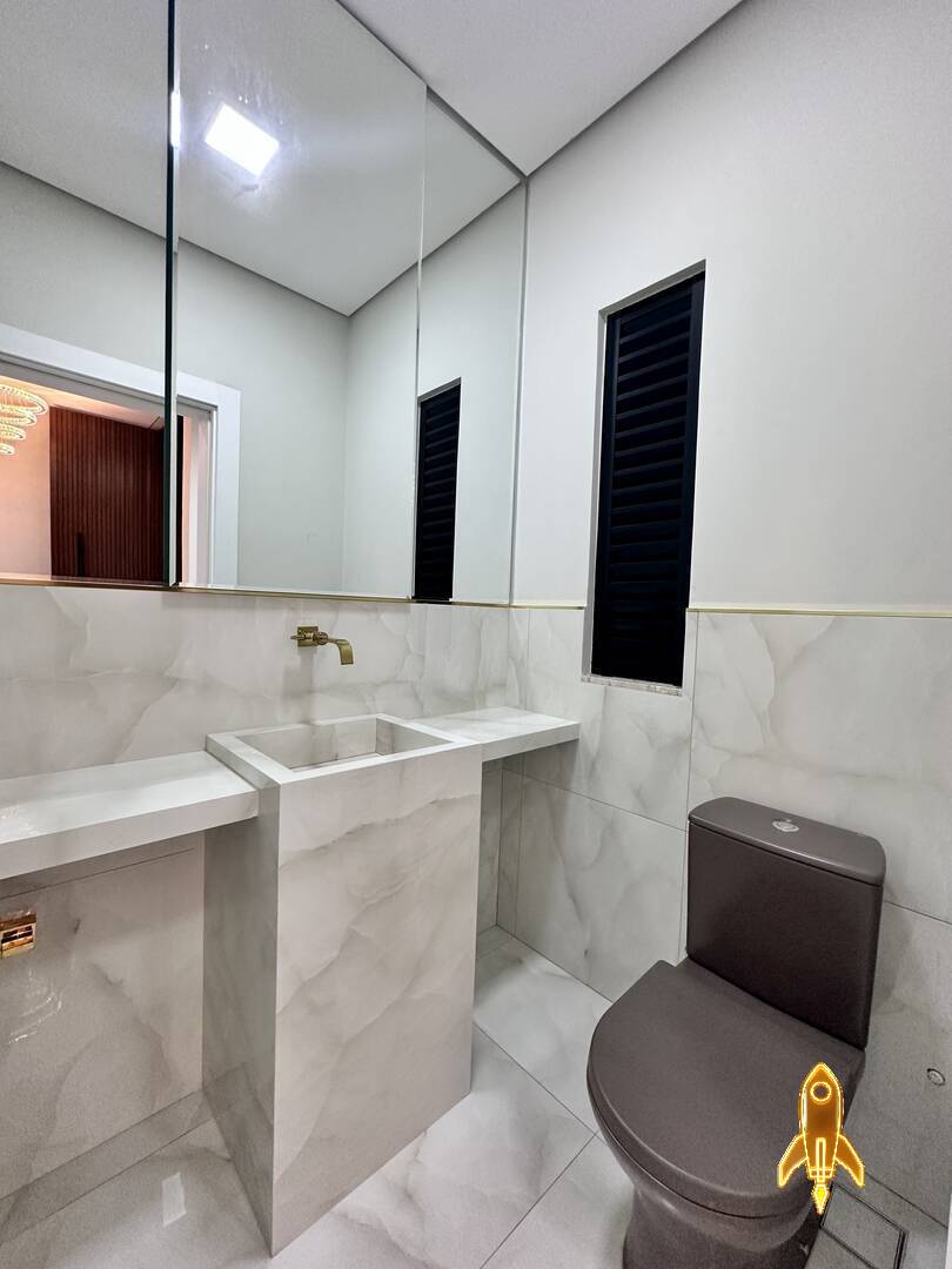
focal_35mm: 14
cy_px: 634
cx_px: 476
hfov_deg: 85.7
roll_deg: -2.6
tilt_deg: -1.1
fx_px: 513
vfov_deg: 102.1
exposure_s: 1/120
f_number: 2.2
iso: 250
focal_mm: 2.22
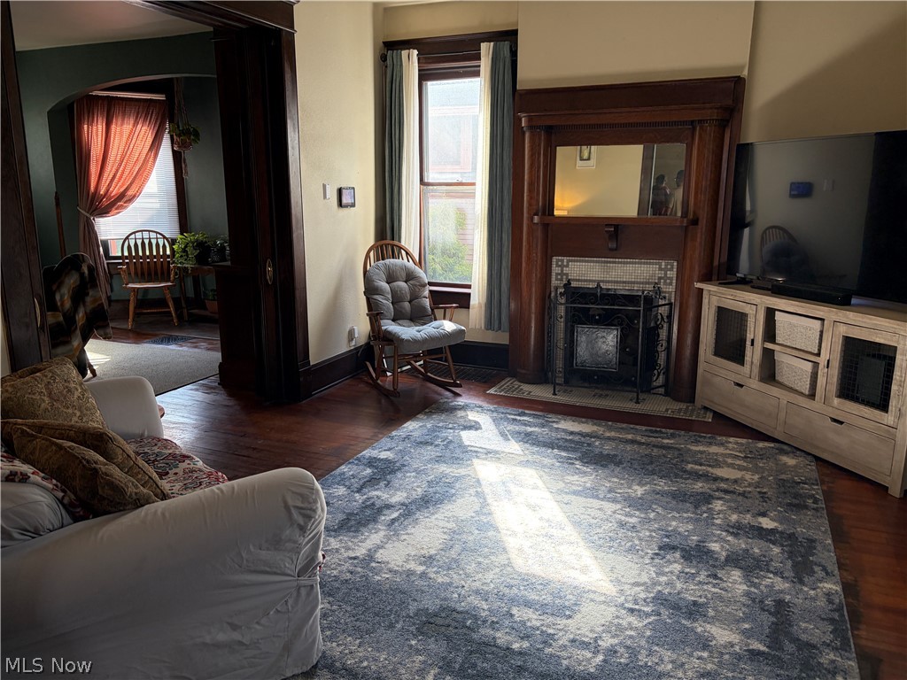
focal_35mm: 26
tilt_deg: -11.8
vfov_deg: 53.1
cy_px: 340
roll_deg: +0.4
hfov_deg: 67.3
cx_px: 454
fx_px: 681
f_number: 1.6
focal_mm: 5.96
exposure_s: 1/126
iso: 125
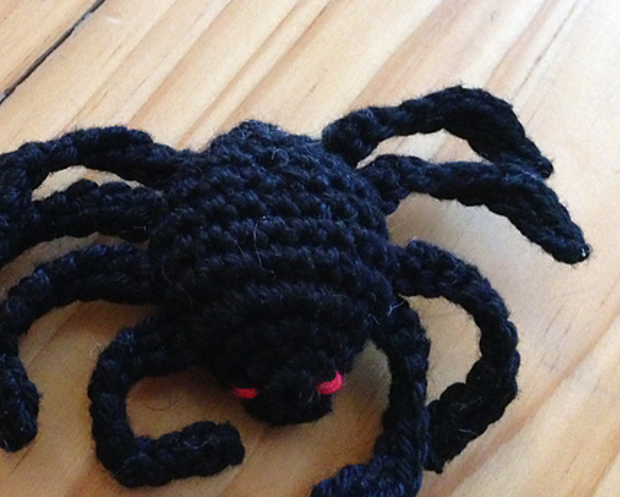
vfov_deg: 31.4
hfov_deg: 38.1
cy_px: 295
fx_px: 882
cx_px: 184
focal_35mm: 48
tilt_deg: -70.9
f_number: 2.4
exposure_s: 1/17
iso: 800
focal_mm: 4.12
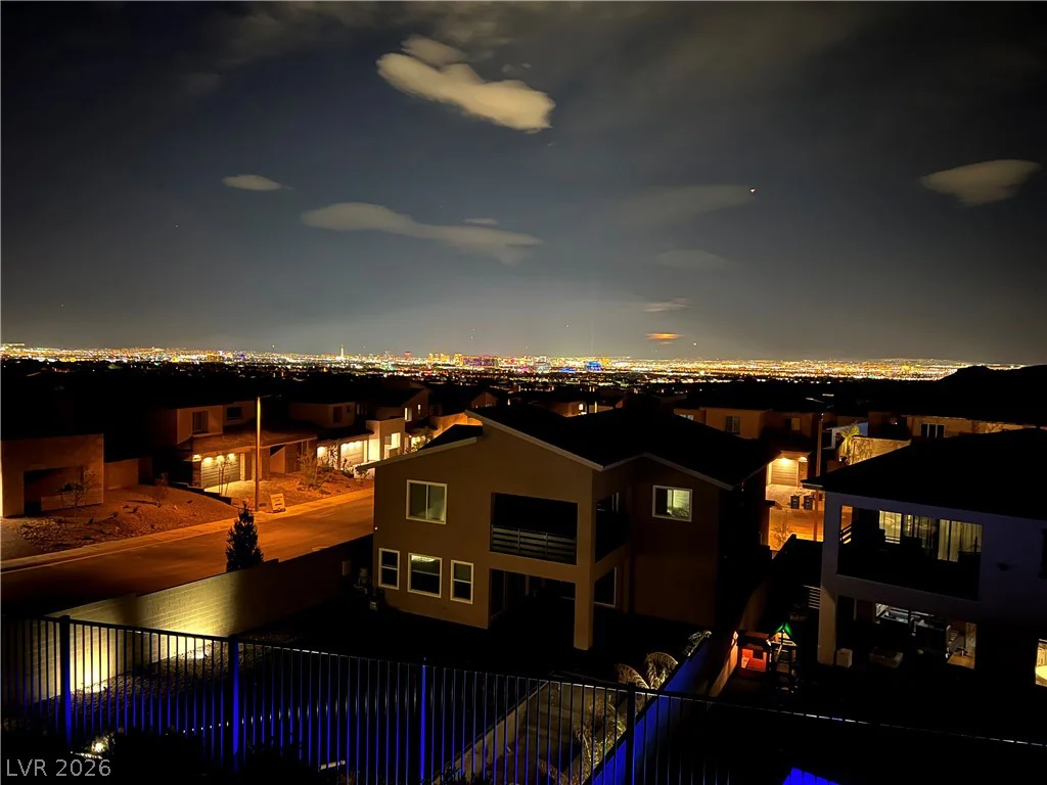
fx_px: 786
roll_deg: -1.3
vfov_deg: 53.1
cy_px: 392
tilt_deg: -3.4
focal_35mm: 26
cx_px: 524
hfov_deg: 67.3
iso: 1600
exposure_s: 1/9
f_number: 1.5
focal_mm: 5.7
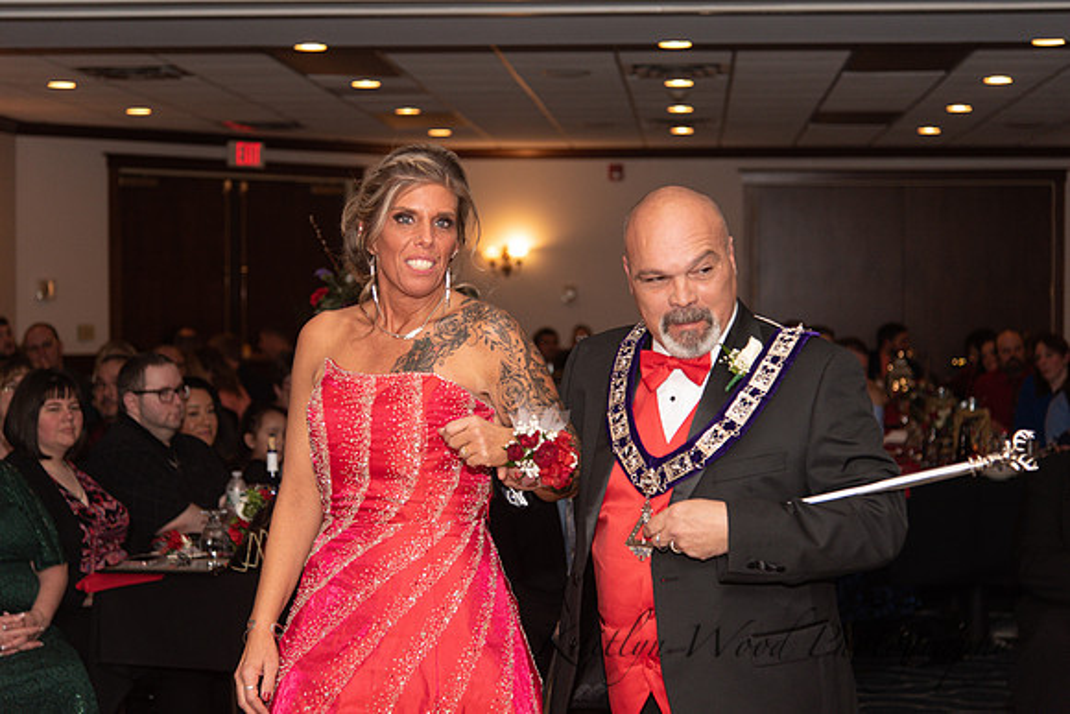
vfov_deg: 19.5
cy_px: 357
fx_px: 2081
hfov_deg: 28.8
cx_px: 535
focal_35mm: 70
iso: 800
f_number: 4
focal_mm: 70
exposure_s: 1/200
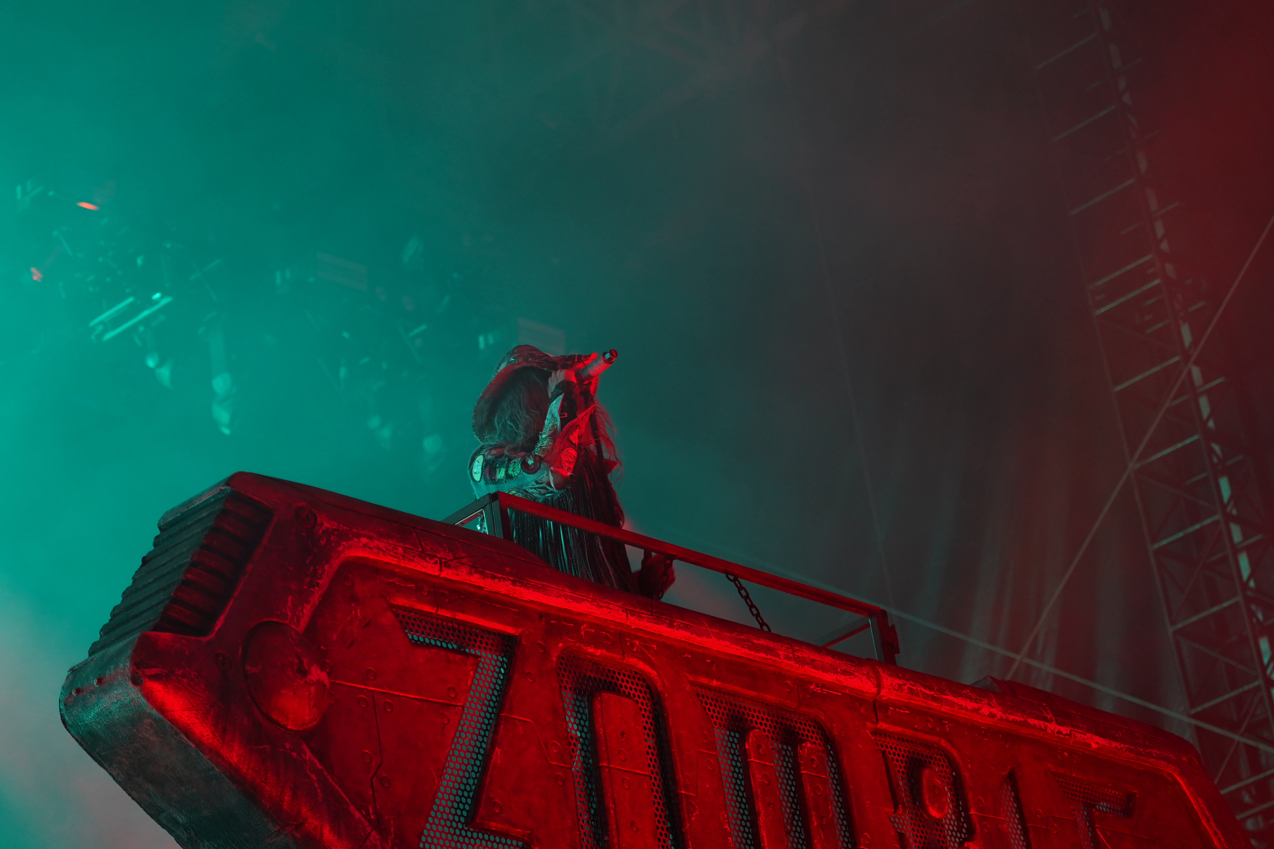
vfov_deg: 13.0
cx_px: 637
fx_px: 3716
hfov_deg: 19.5
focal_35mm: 105
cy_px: 424
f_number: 4
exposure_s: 1/125
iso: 1250
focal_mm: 105
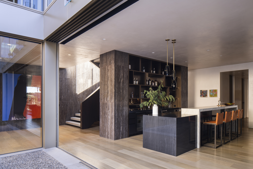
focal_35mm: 24
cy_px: 84
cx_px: 126
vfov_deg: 53.1
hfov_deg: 73.7
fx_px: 169
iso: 125
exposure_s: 1/5
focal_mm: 24
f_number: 13
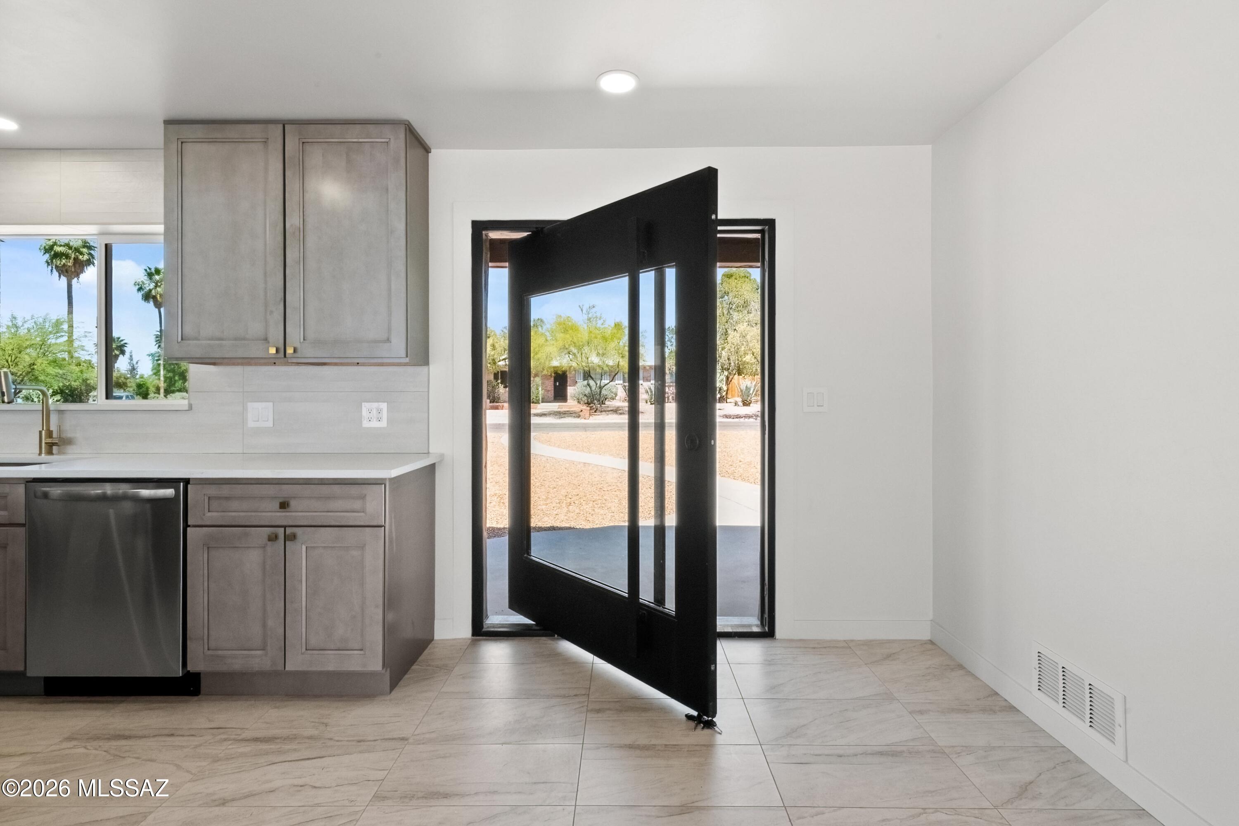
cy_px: 413
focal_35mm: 15
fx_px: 516
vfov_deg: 77.3
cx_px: 620
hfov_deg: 100.4
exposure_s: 1/6
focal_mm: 10
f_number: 22
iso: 800
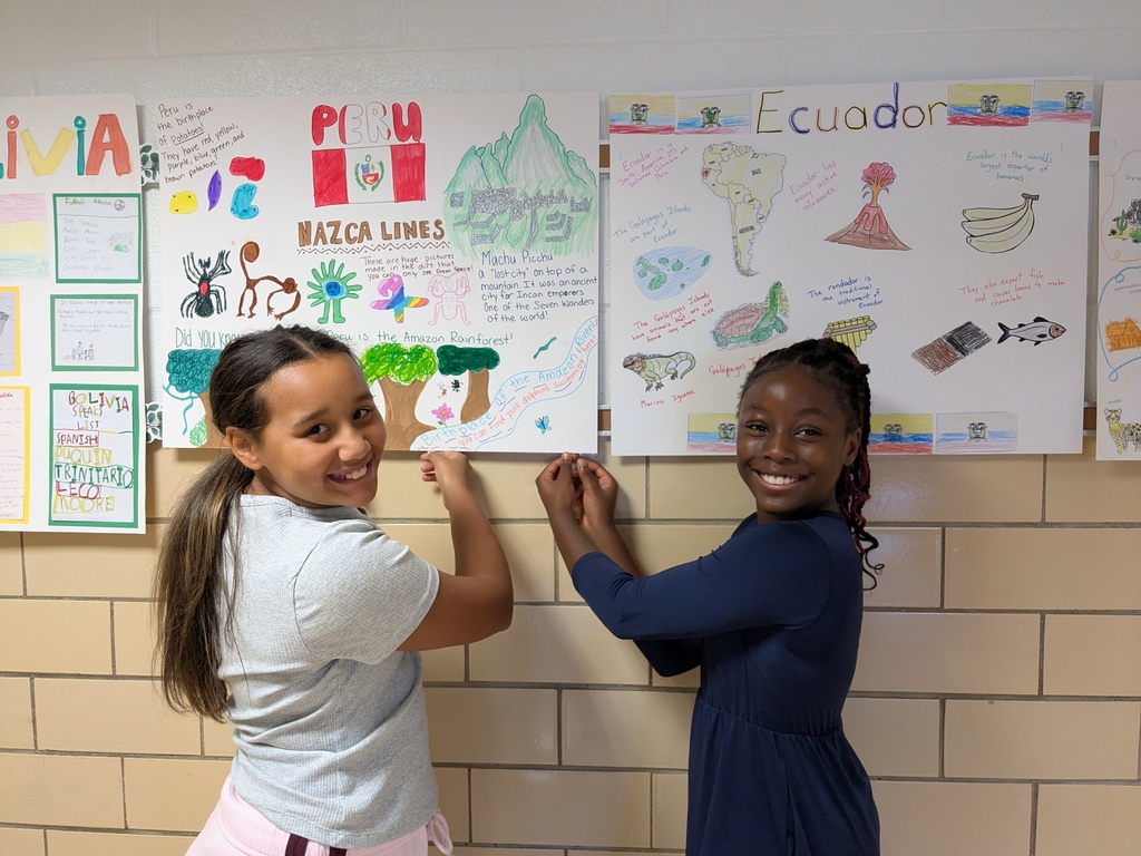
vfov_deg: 51.4
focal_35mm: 27
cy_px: 428
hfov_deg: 65.3
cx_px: 570
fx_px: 890
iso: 456
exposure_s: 1/120
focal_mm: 4.38
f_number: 1.73
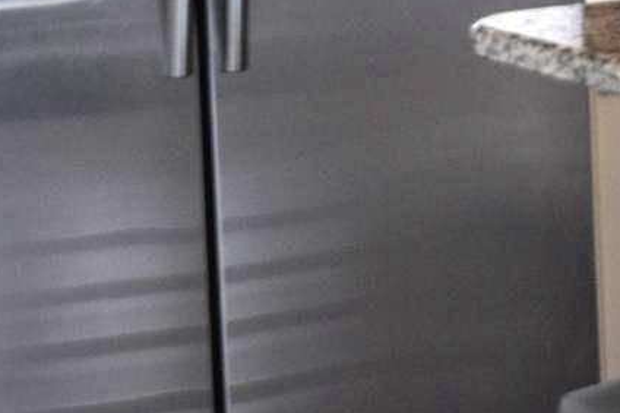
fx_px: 3363
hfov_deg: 9.8
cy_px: -309
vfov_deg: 6.9
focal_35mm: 195
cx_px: 1231
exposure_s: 1/80
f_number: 4.5
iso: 400
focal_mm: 27
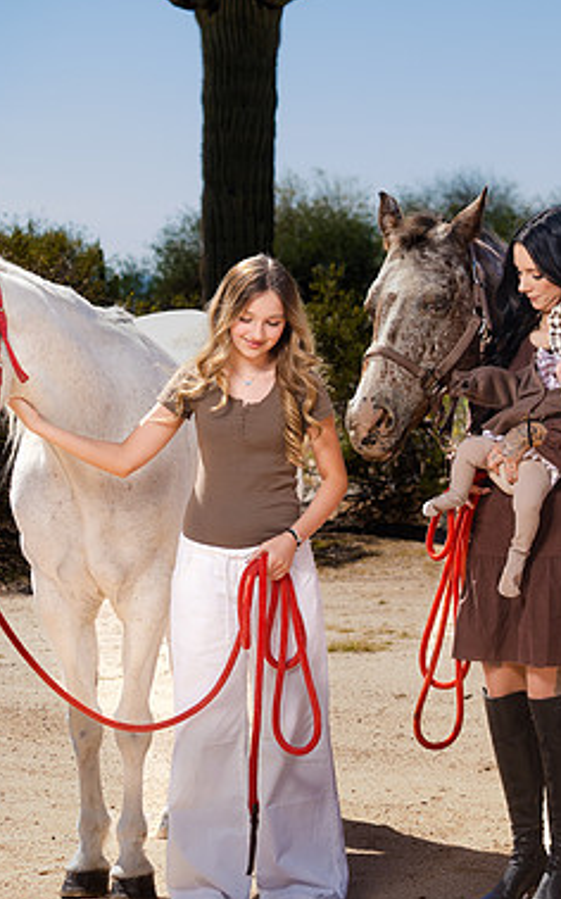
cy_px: 429
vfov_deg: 17.7
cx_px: 613
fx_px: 2889
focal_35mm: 118
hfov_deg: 10.9
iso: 50
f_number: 5.6
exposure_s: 1/250
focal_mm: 72
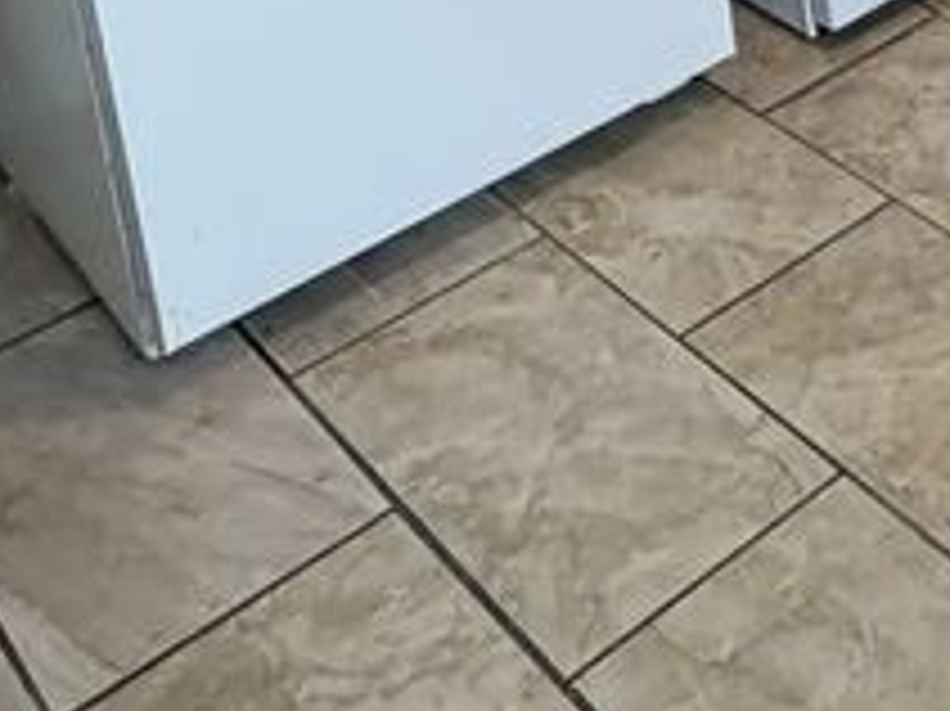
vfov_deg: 17.0
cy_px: -639
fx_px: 1865
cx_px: 1310
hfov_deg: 24.2
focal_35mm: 68
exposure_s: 1/120
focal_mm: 2.22
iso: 250
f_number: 2.2
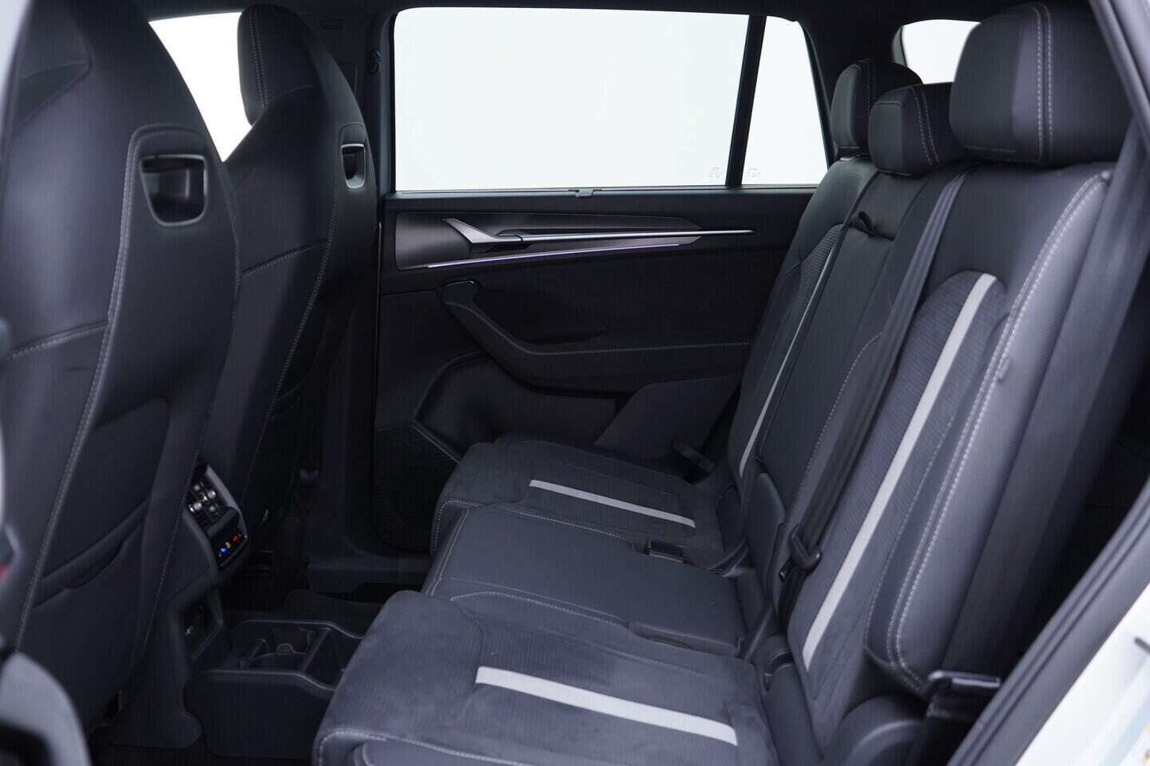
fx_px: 1150
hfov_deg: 53.1
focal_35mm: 36
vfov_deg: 36.9
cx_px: 575
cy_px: 383
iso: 320
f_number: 2.8
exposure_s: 1/40
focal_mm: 24
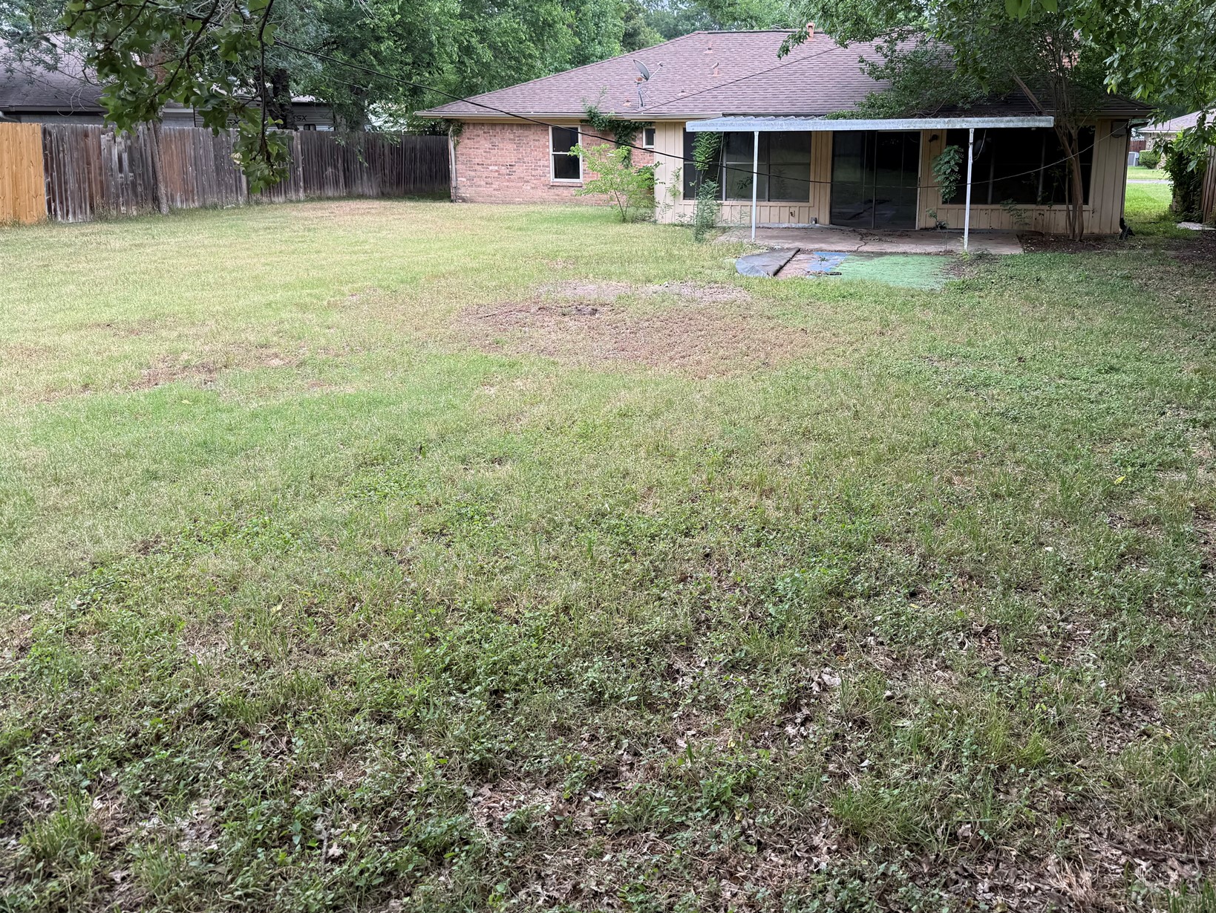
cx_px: 712
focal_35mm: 30
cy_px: 363
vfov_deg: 46.5
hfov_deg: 59.6
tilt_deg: -11.8
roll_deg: -1.4
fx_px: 1054
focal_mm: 6.76
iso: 80
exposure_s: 1/232
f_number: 1.78
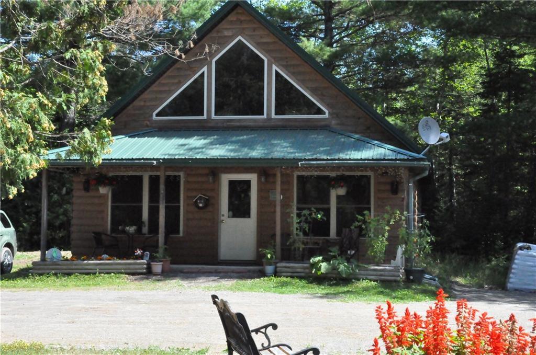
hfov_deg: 33.5
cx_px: 268
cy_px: 178
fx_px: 892
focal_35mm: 60
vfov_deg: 22.5
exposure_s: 1/500
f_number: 22
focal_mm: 40
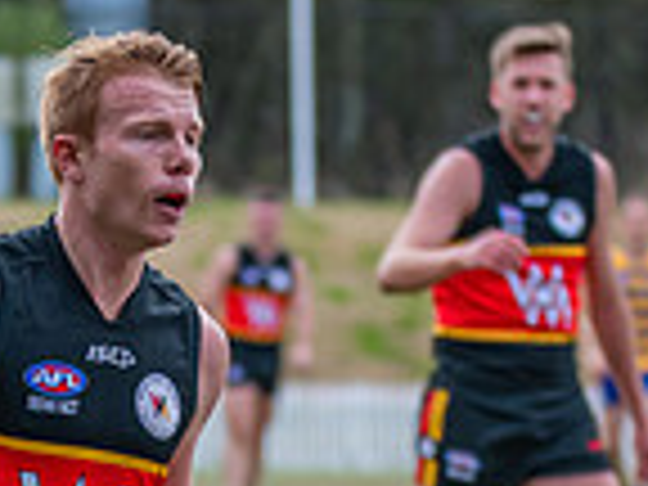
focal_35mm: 601
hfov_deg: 3.3
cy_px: 538
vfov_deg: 2.5
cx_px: -94
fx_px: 11251
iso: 800
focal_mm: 150
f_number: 5.6
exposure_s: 1/1600
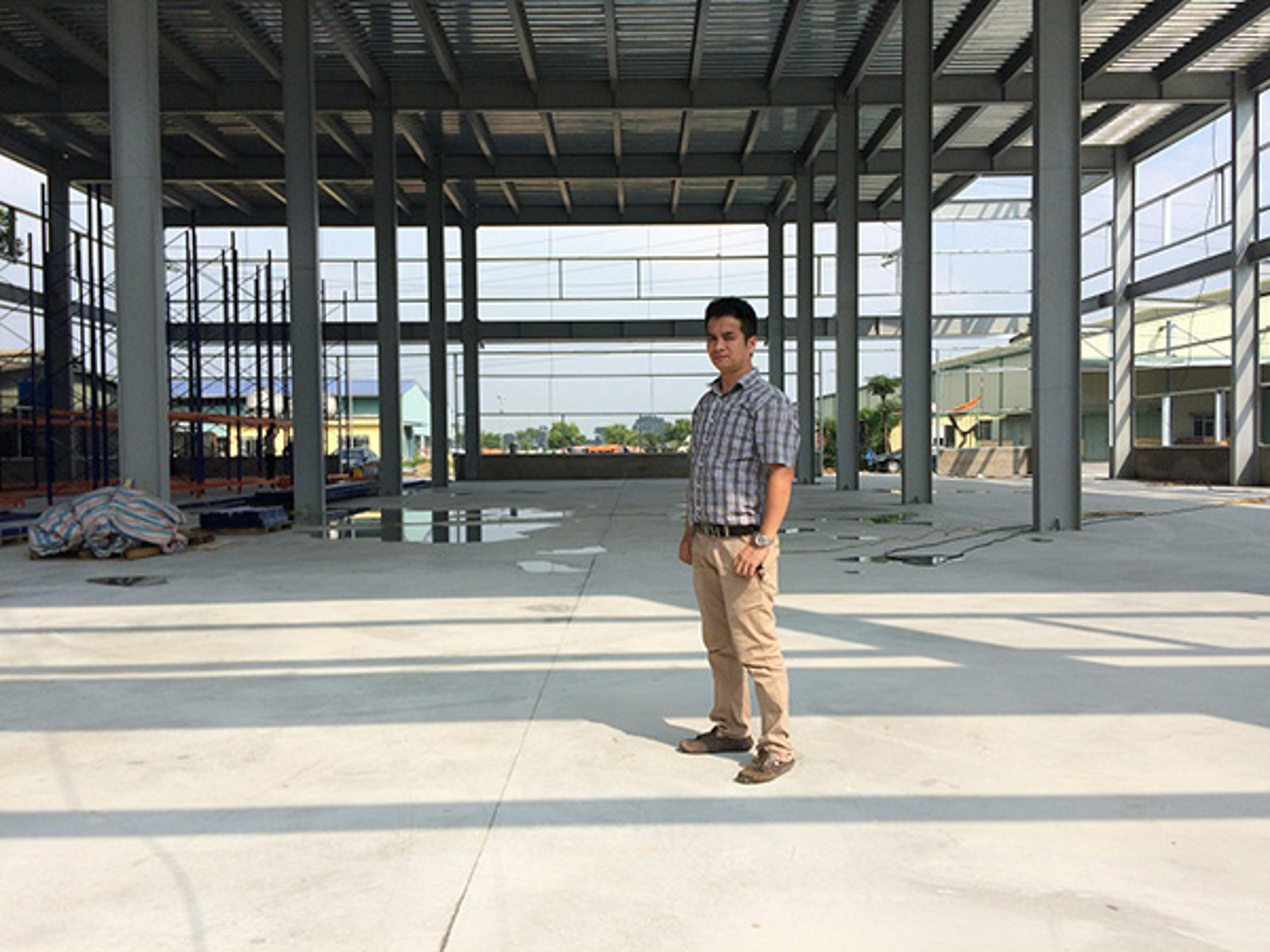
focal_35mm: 29
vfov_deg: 48.2
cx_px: 635
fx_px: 1064
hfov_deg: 61.7
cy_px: 476
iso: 32
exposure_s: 1/2160
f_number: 2.2
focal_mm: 4.15
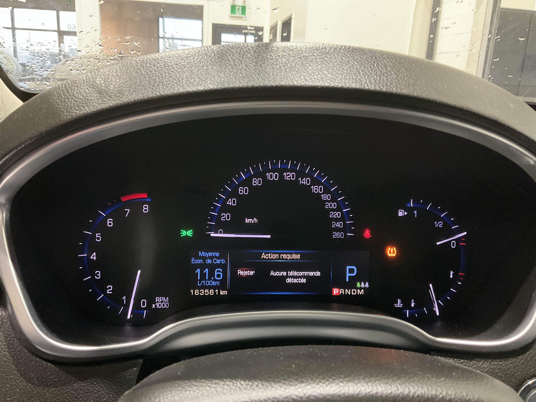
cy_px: 201
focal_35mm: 29
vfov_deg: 48.2
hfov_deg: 61.7
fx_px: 449
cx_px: 268
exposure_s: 1/30
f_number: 1.8
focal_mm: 3
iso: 400
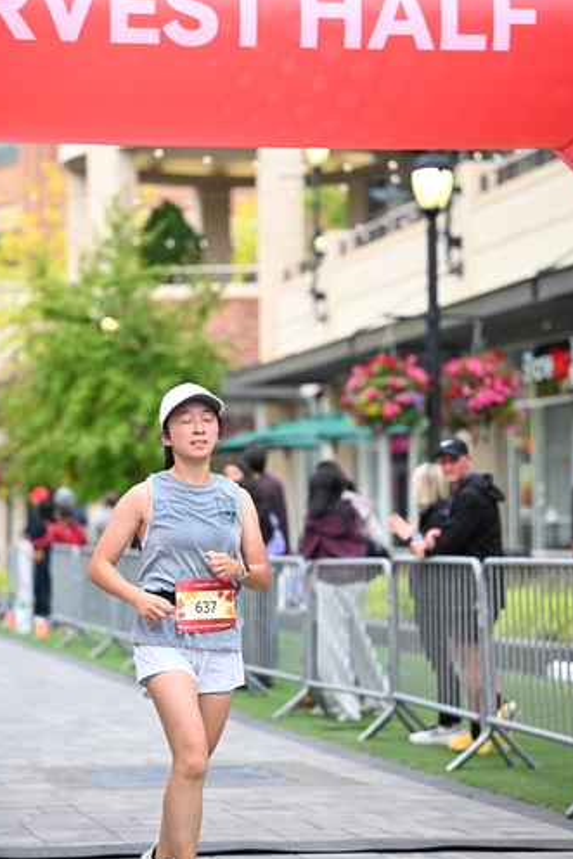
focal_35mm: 112
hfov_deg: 12.2
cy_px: 431
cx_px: 271
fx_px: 2672
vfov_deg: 18.3
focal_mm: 101
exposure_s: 1/1600
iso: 1000
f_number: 2.8
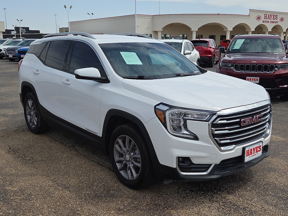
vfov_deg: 38.7
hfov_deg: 50.1
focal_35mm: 37
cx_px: 144
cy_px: 108
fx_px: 308
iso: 76
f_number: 1.8
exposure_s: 1/10000
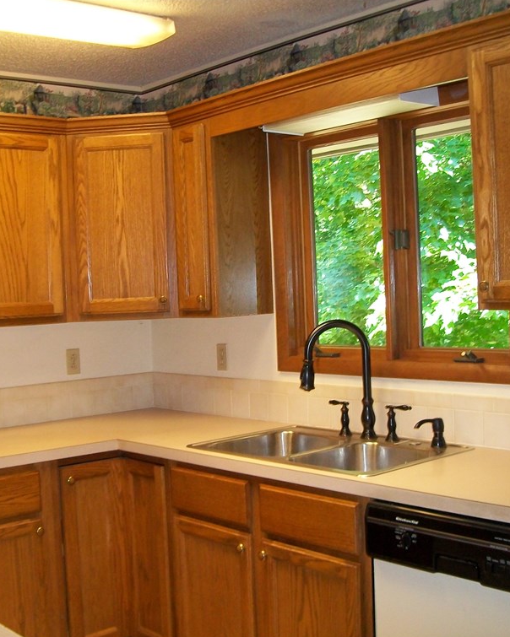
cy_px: 322
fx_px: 849
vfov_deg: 41.2
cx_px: 194
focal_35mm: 45
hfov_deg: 33.3
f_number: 2.7
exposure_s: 1/60
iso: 160
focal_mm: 6.1
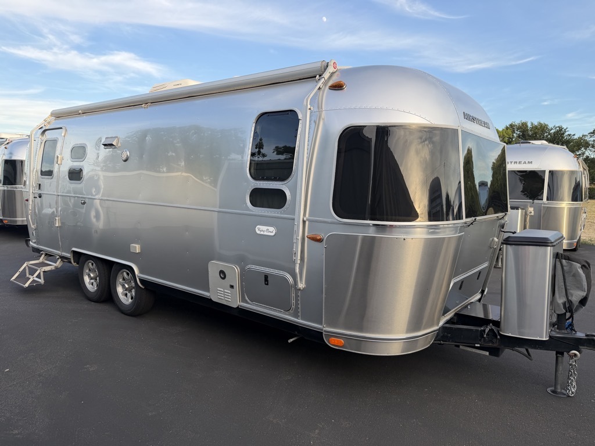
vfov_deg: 56.8
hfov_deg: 71.6
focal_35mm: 24
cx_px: 298
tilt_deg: -4.9
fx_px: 413
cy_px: 223
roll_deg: -1.8
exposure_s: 1/695
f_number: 1.78
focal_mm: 6.76
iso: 80
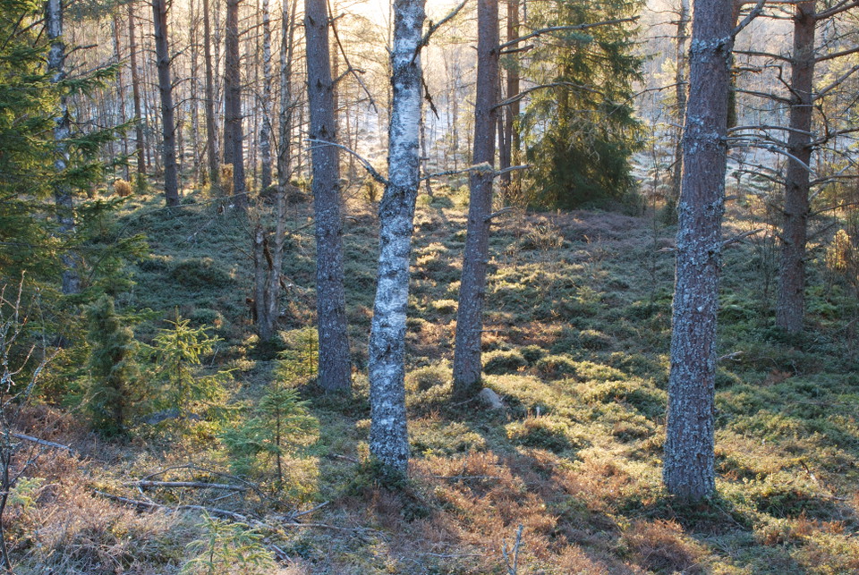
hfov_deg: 41.1
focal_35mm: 48
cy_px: 288
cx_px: 430
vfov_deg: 28.2
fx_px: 1147
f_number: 20
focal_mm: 32
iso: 100
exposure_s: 1.6
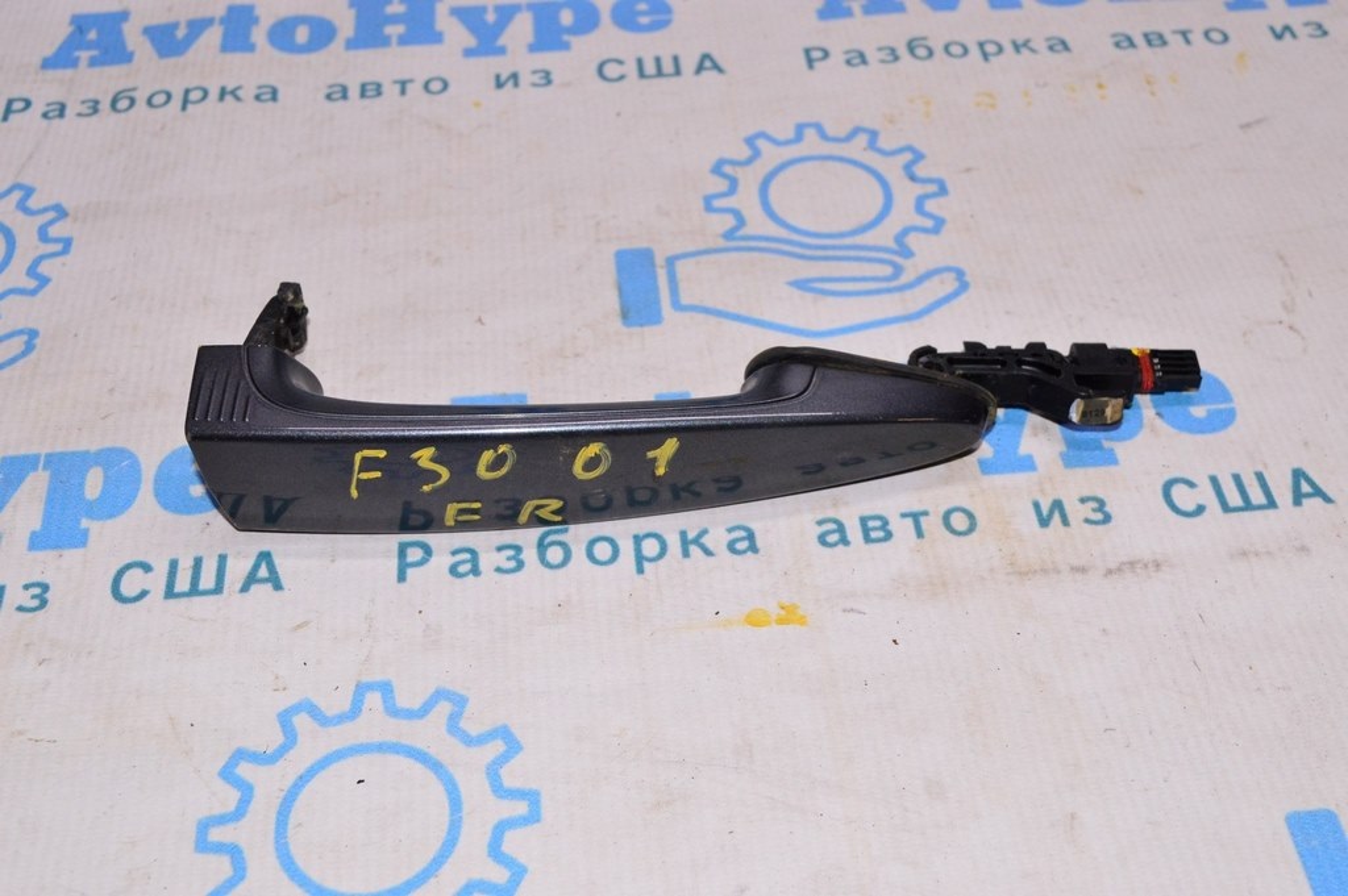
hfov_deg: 42.4
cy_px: 448
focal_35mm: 46
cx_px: 674
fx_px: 1740
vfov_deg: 28.9
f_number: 8
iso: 1600
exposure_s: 1/200
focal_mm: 31
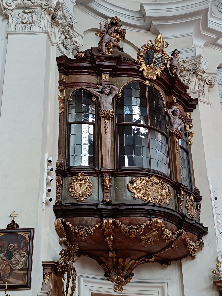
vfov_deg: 36.2
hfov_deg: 27.5
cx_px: 121
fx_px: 453
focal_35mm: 53
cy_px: 158
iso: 393
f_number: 1.75
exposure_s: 1/50
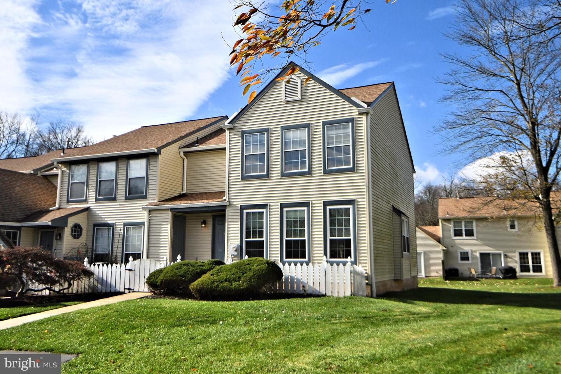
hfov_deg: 61.9
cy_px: 187
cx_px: 280
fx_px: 467
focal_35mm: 30
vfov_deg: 43.6
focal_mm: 20
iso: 1000
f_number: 5.6
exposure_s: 1/8000
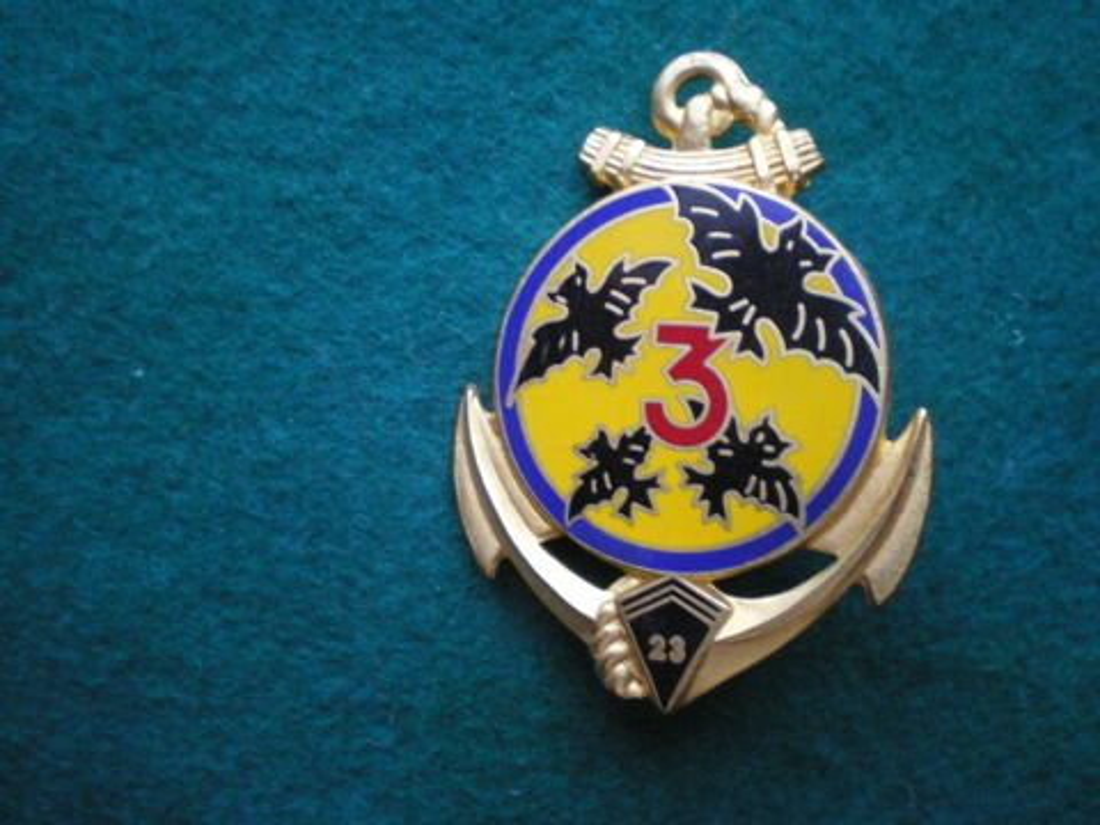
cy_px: 412
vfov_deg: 37.7
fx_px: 1208
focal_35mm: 38
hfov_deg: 49.0
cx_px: 550
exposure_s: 1/40
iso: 400
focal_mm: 6.3
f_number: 3.1
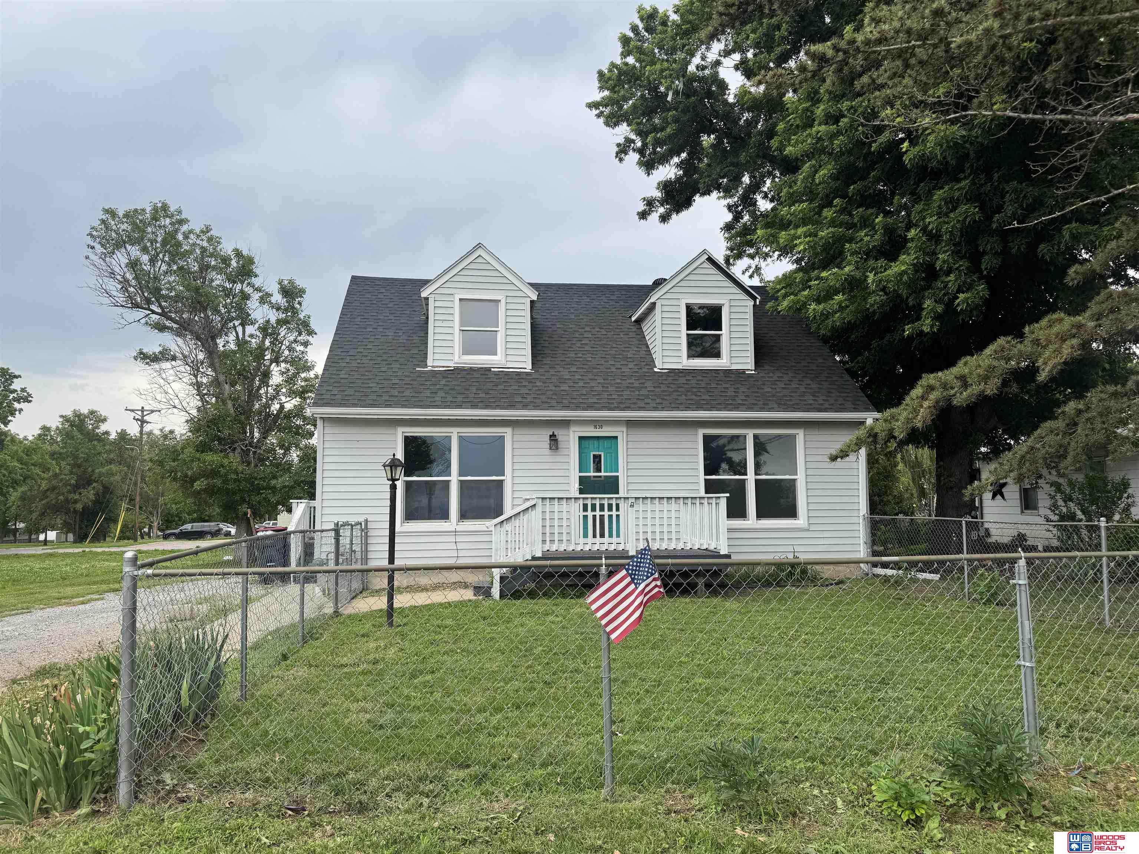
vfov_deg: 56.8
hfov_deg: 71.6
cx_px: 570
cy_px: 427
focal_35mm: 24
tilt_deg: +6.4
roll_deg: +0.2
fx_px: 790
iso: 80
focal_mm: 6.76
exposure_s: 1/1425
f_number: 1.78
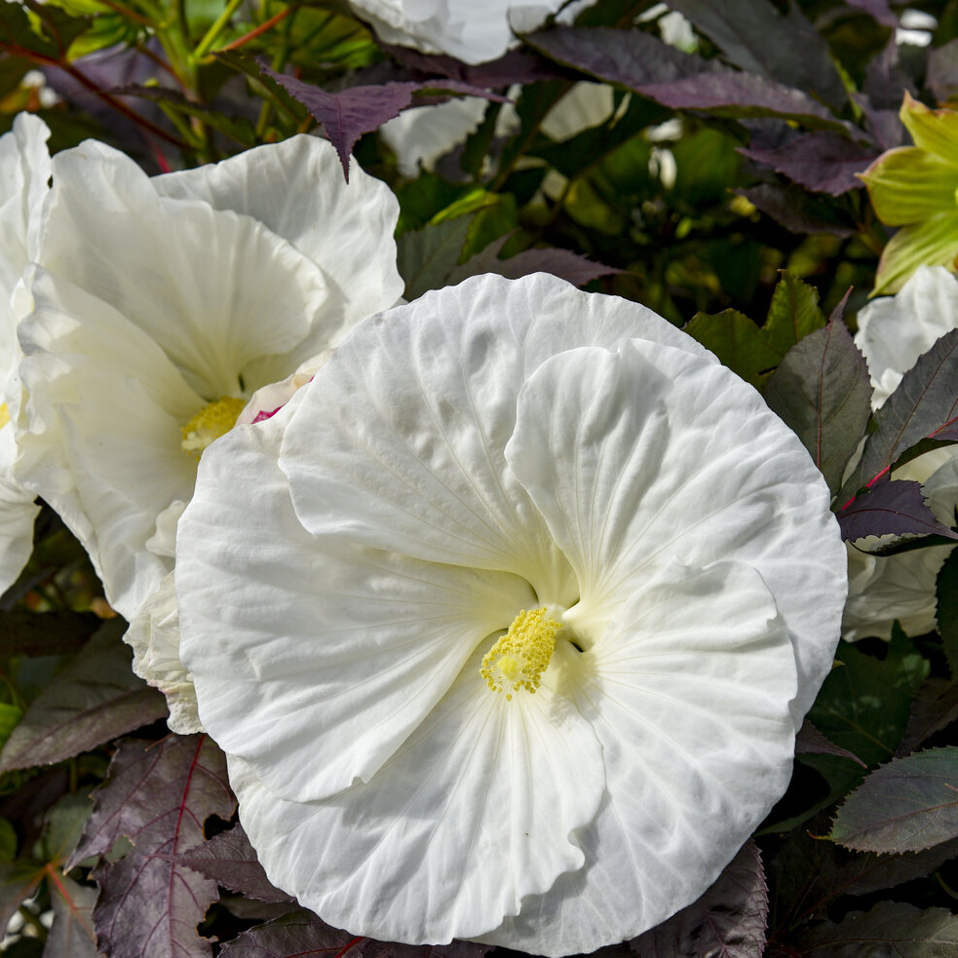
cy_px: 409
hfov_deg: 13.8
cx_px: 482
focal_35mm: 126
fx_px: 3945
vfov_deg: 13.8
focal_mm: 95
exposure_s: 1/500
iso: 200
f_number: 11
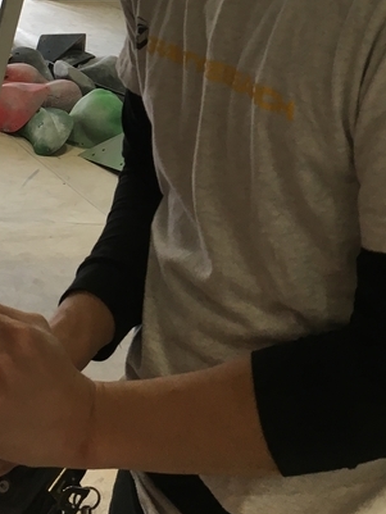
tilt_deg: -10.0
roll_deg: -5.8
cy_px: 51
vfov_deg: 25.5
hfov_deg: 19.9
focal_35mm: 74
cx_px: 183
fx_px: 1100
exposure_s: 1/30
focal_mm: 4.15
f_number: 2.2
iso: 25
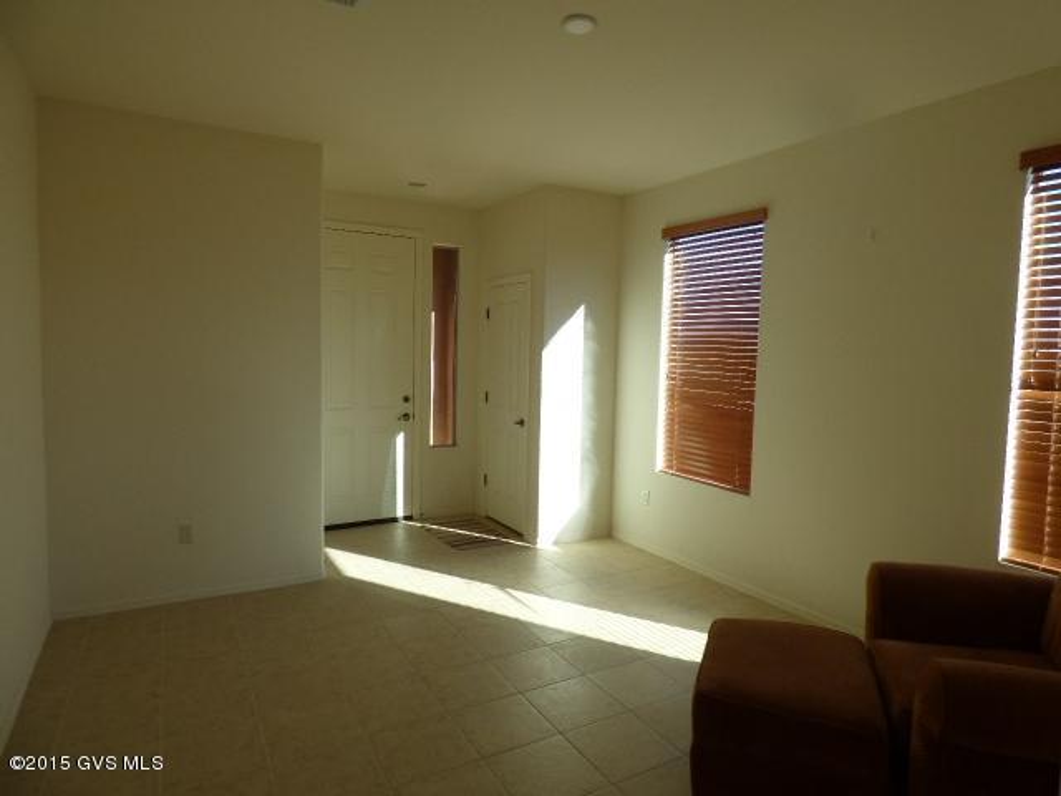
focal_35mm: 20
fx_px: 613
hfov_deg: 81.7
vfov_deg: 66.0
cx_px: 530
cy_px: 398
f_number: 2.8
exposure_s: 1/320
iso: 100
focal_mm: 3.58
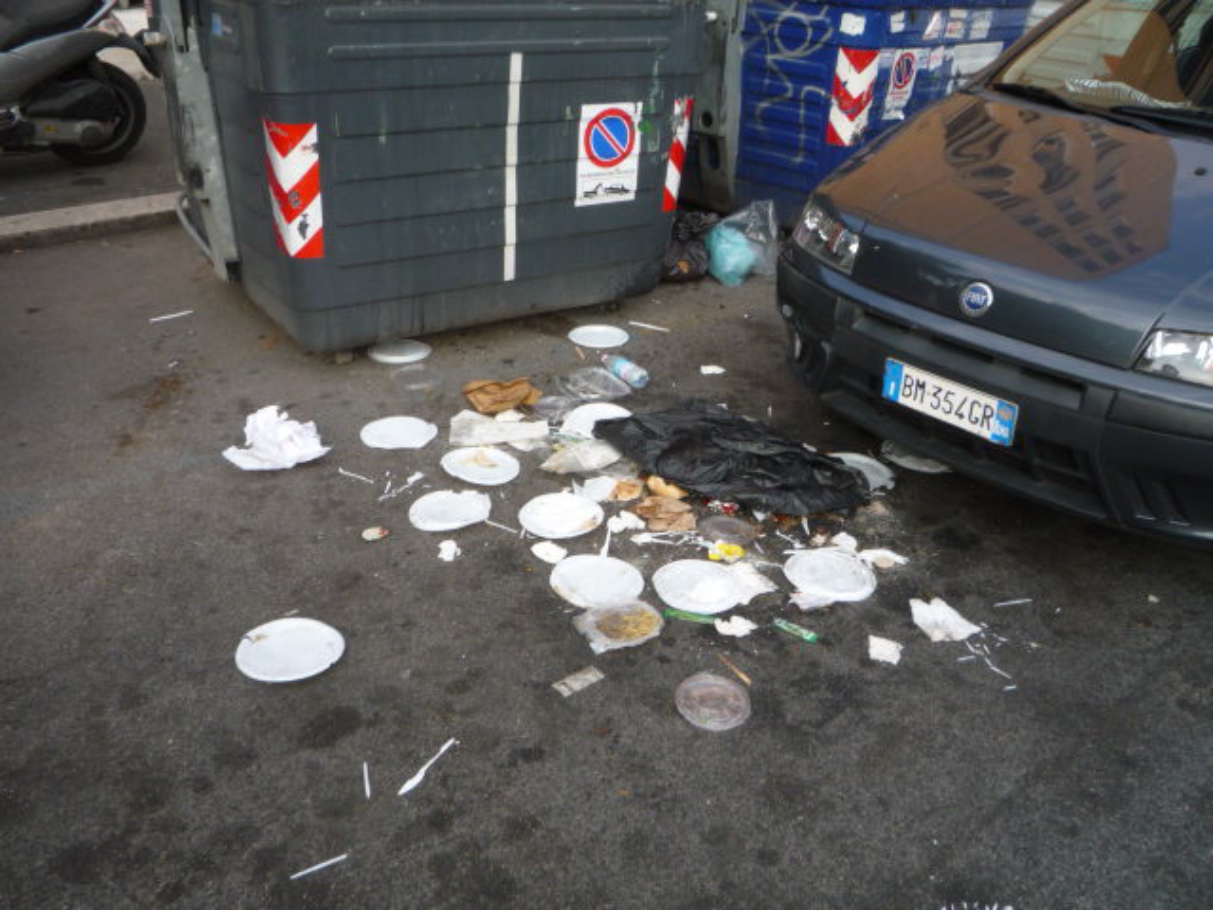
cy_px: 455
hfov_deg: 60.0
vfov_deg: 46.8
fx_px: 1051
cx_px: 606
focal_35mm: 30
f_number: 4
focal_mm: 5.2
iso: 100
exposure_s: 1/100
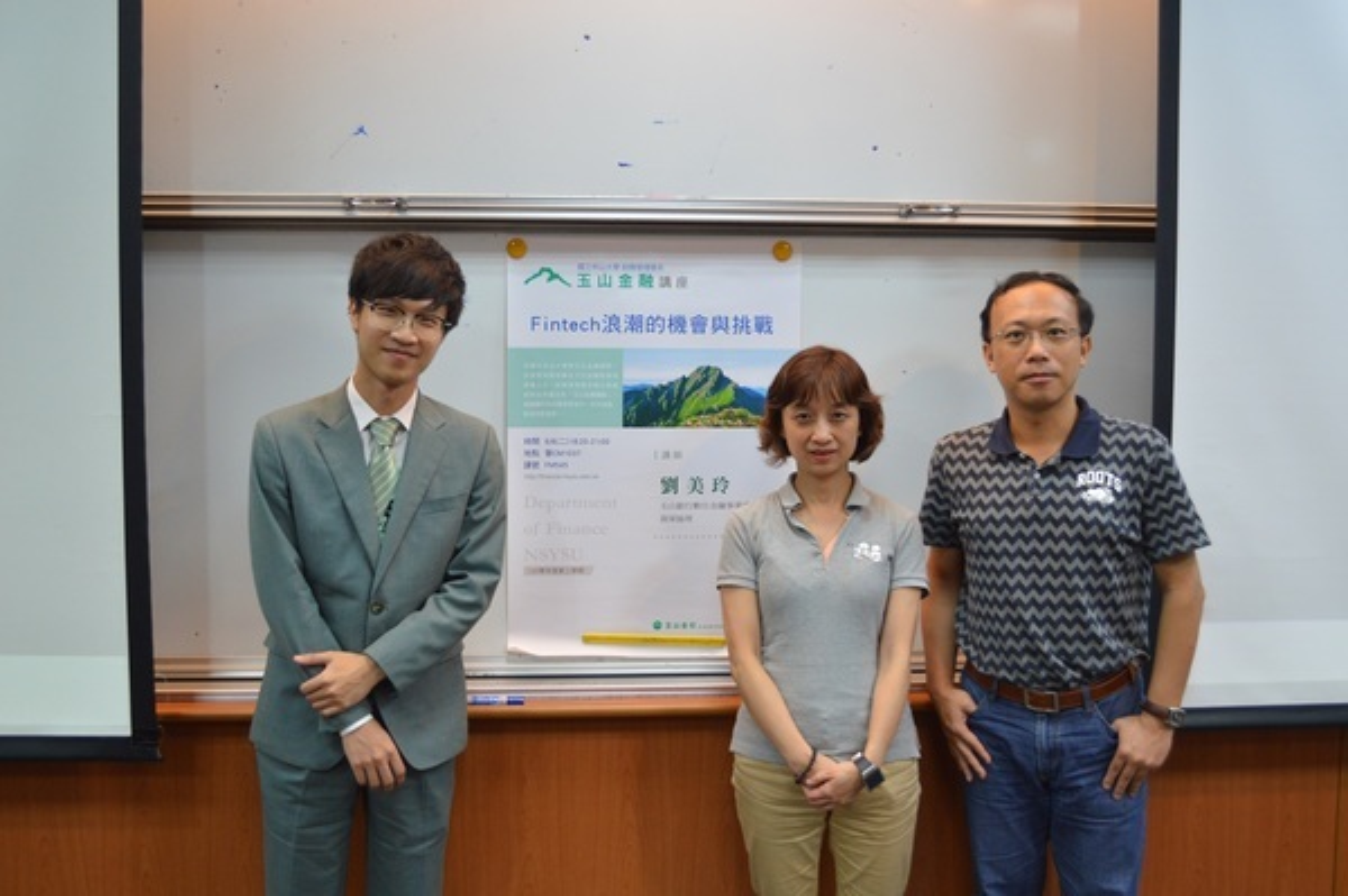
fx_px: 1347
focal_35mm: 36
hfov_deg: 53.2
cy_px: 448
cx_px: 674
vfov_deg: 36.8
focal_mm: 24
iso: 800
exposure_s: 1/80
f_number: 4
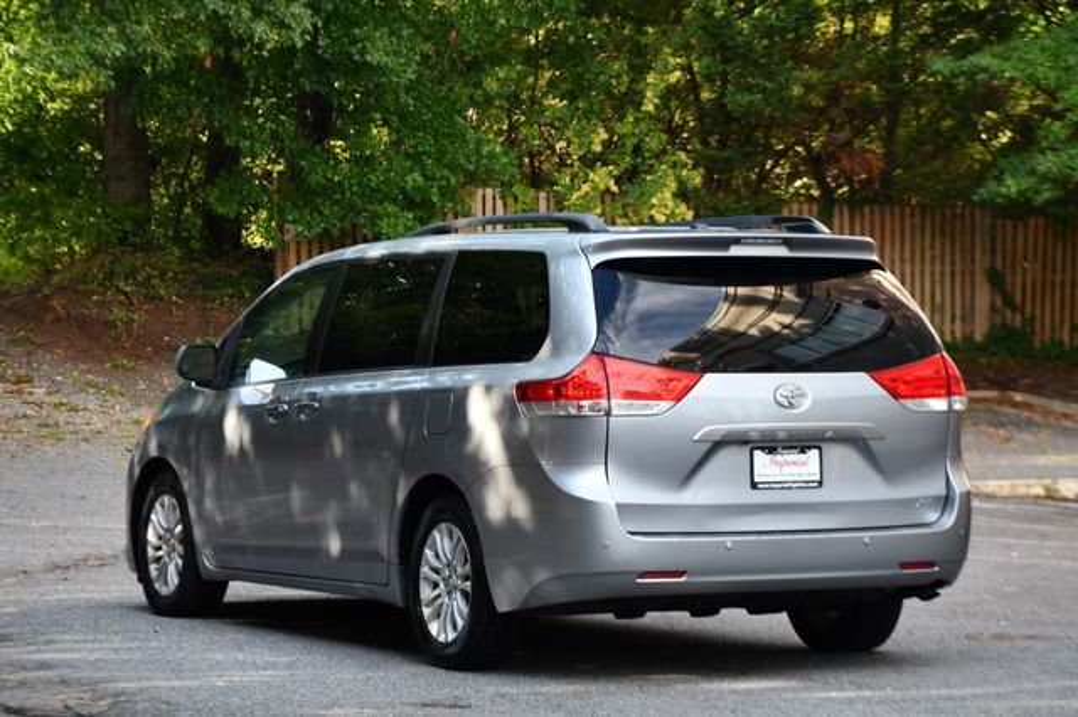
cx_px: 539
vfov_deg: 11.7
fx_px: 3502
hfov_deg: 17.5
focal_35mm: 117
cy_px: 358
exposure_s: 1/250
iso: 400
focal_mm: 78
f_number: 5
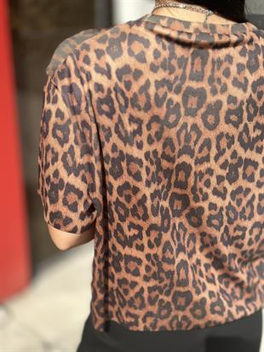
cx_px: 132
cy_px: 176
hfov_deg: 30.3
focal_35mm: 48
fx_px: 488
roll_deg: -0.7
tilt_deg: -21.4
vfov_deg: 39.6
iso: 80
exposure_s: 1/4184
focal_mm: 6.86
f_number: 1.78
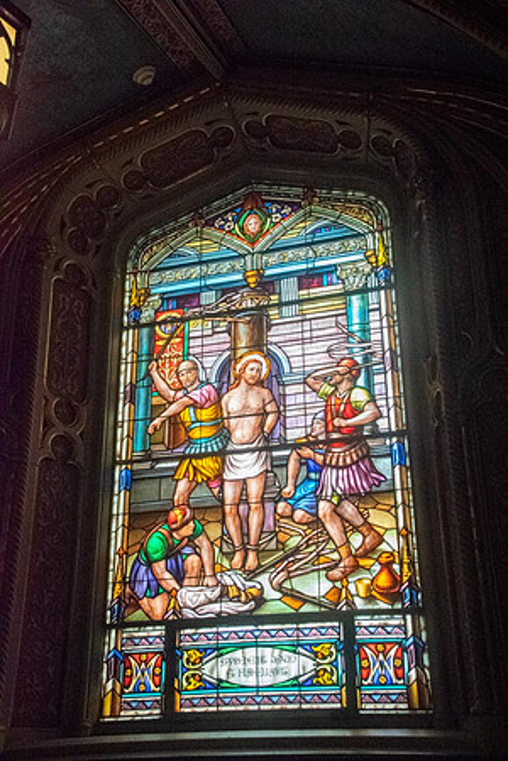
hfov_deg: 28.1
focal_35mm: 48
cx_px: 254
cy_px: 380
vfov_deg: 41.1
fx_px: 1016
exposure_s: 1/60
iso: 12800
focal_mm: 32
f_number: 14
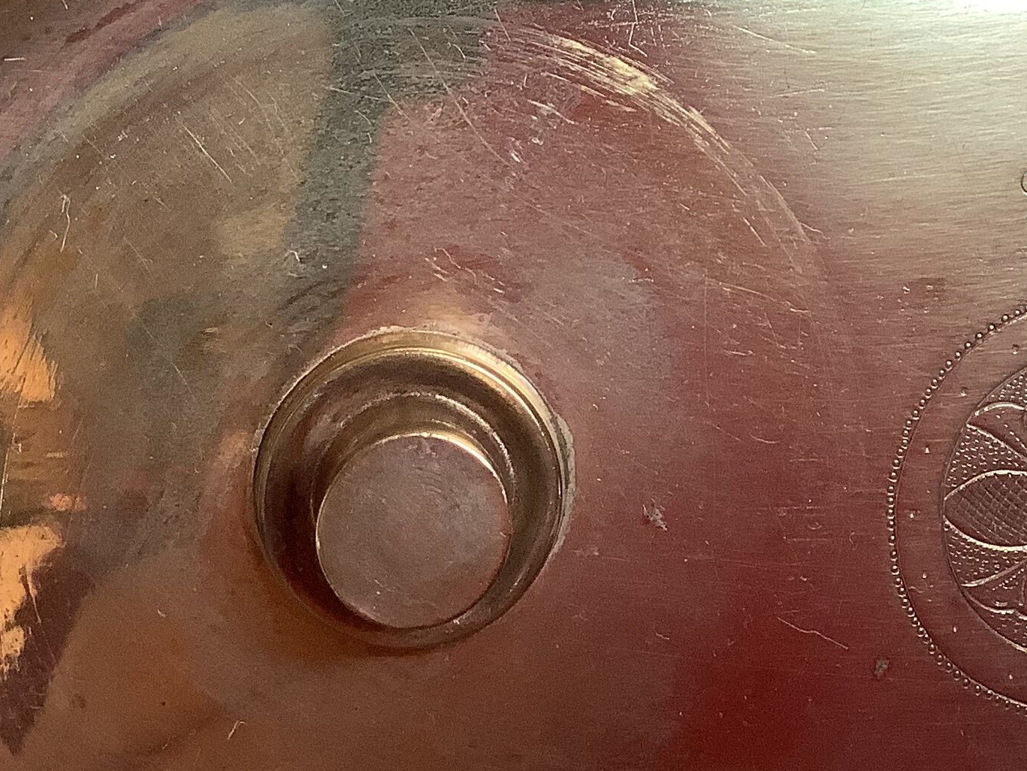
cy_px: 58
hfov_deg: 26.2
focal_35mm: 74
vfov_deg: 19.5
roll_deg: -1.7
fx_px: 2196
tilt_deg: -19.8
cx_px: 652
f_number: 2.4
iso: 64
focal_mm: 3.3
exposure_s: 1/50
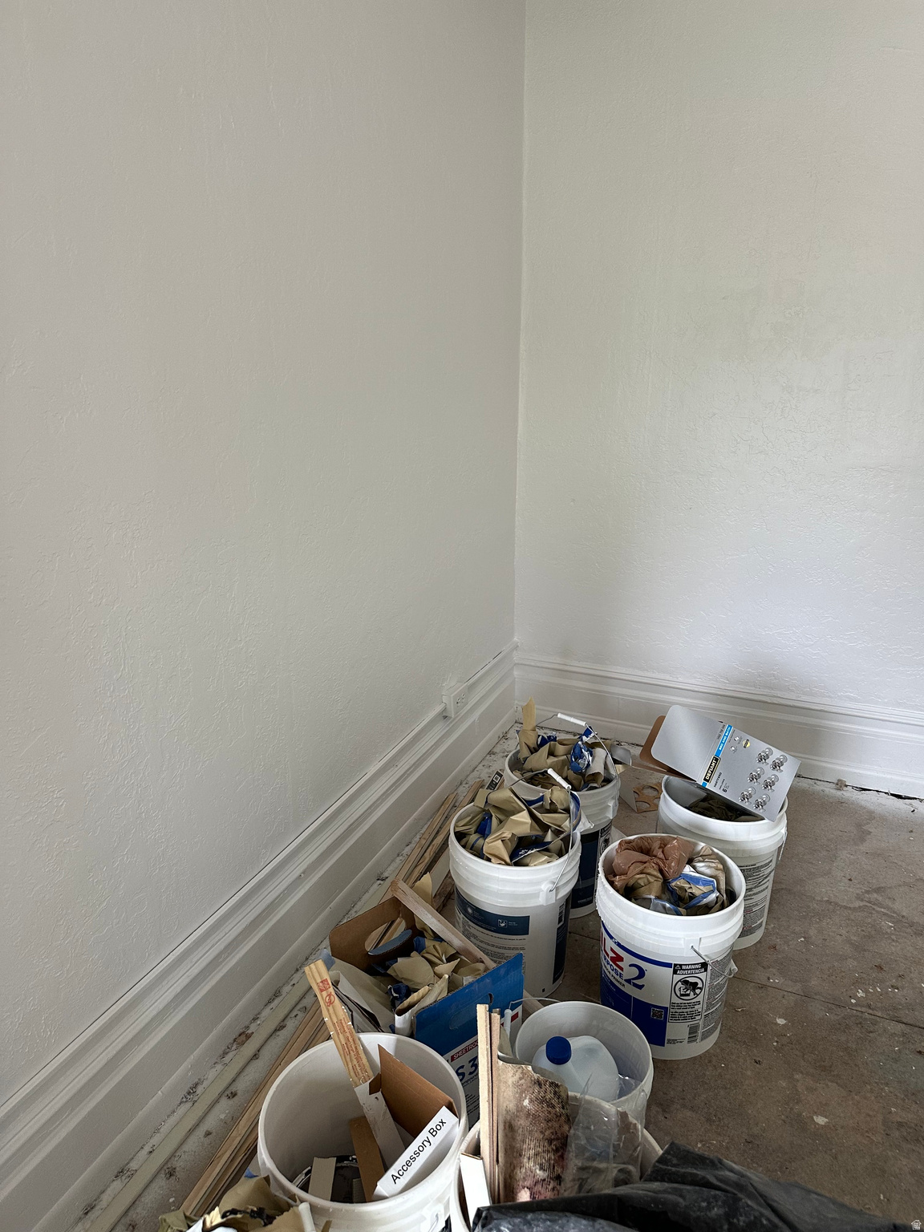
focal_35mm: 24
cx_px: 462
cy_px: 616
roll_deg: +0.1
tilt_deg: -17.1
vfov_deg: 71.6
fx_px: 854
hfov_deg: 56.8
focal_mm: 6.86
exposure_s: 1/121
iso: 160
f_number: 1.78
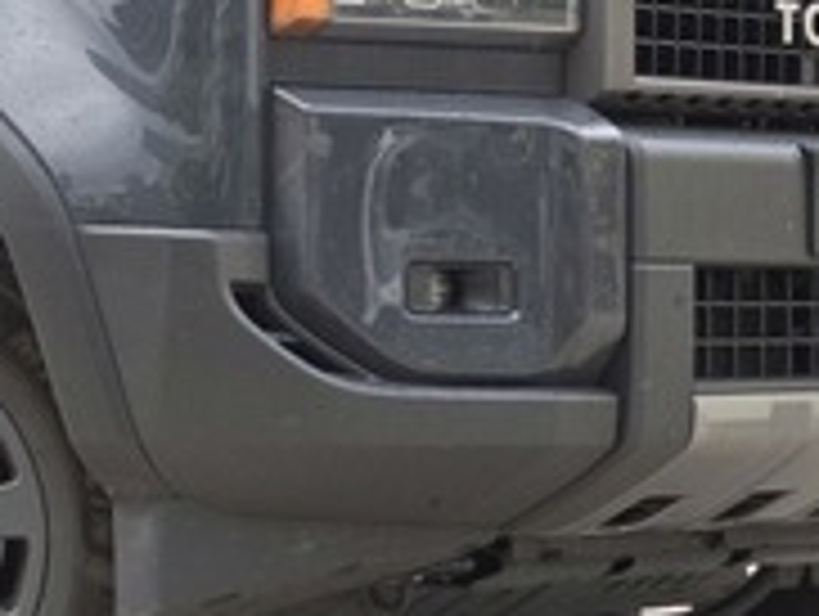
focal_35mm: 159
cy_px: 187
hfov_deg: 12.2
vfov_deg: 9.3
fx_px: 3767
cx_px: -50
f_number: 2.4
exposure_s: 1/60
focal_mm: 7
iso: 250
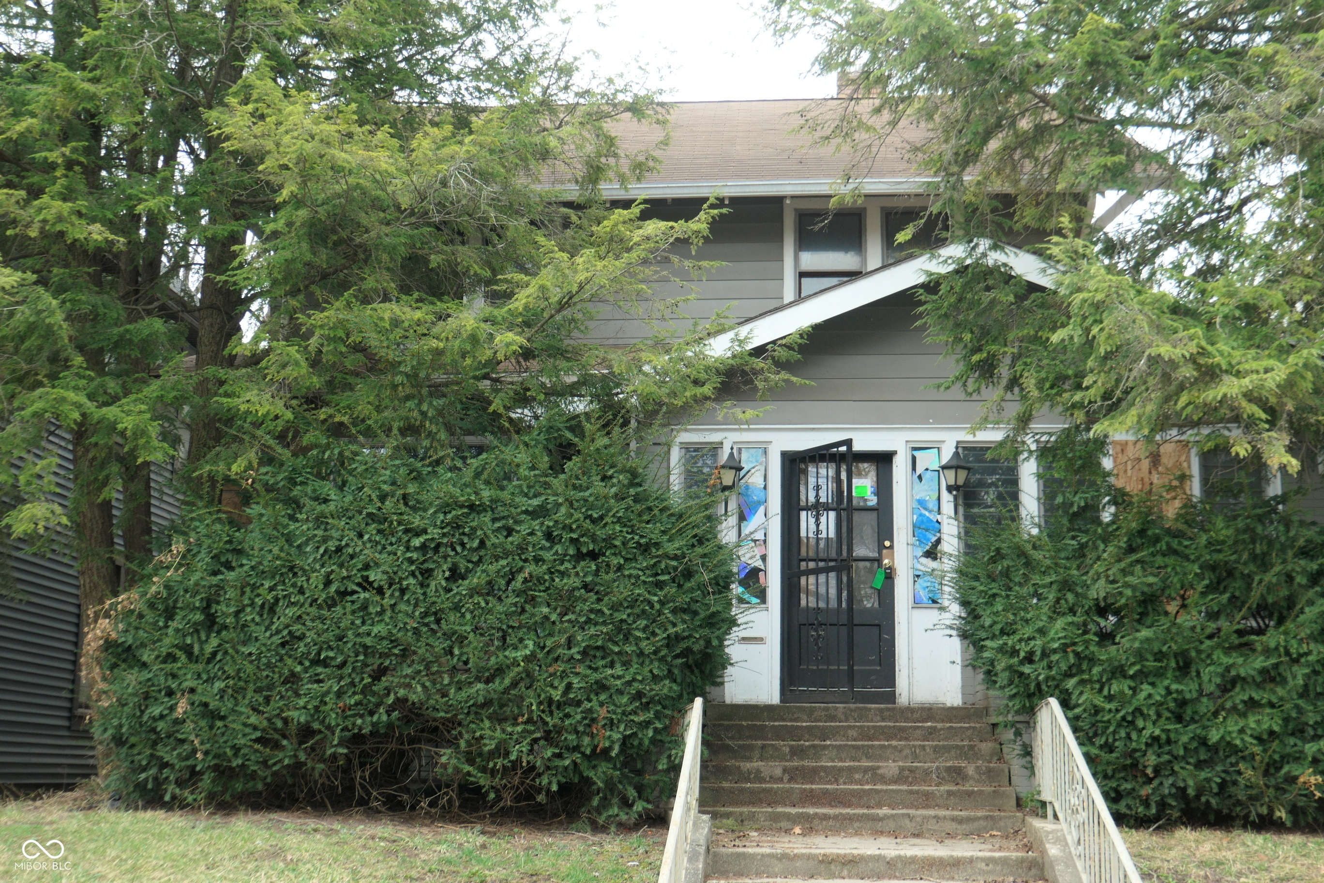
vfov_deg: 31.2
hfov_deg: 45.4
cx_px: 662
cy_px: 442
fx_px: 1581
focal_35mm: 43
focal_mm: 15.1
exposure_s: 1/160
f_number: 3.9
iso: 200
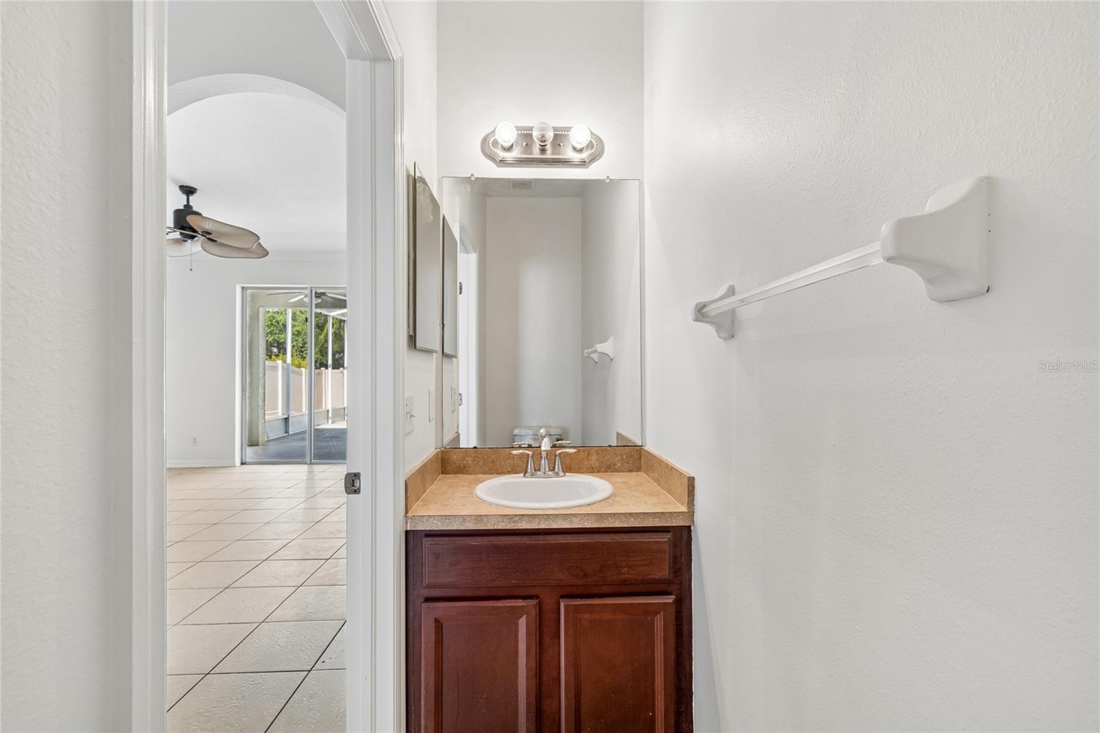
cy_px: 366
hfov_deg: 100.4
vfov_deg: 77.3
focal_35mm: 15
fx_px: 458
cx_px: 550
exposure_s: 1/1.67
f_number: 7.1
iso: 100
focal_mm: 10
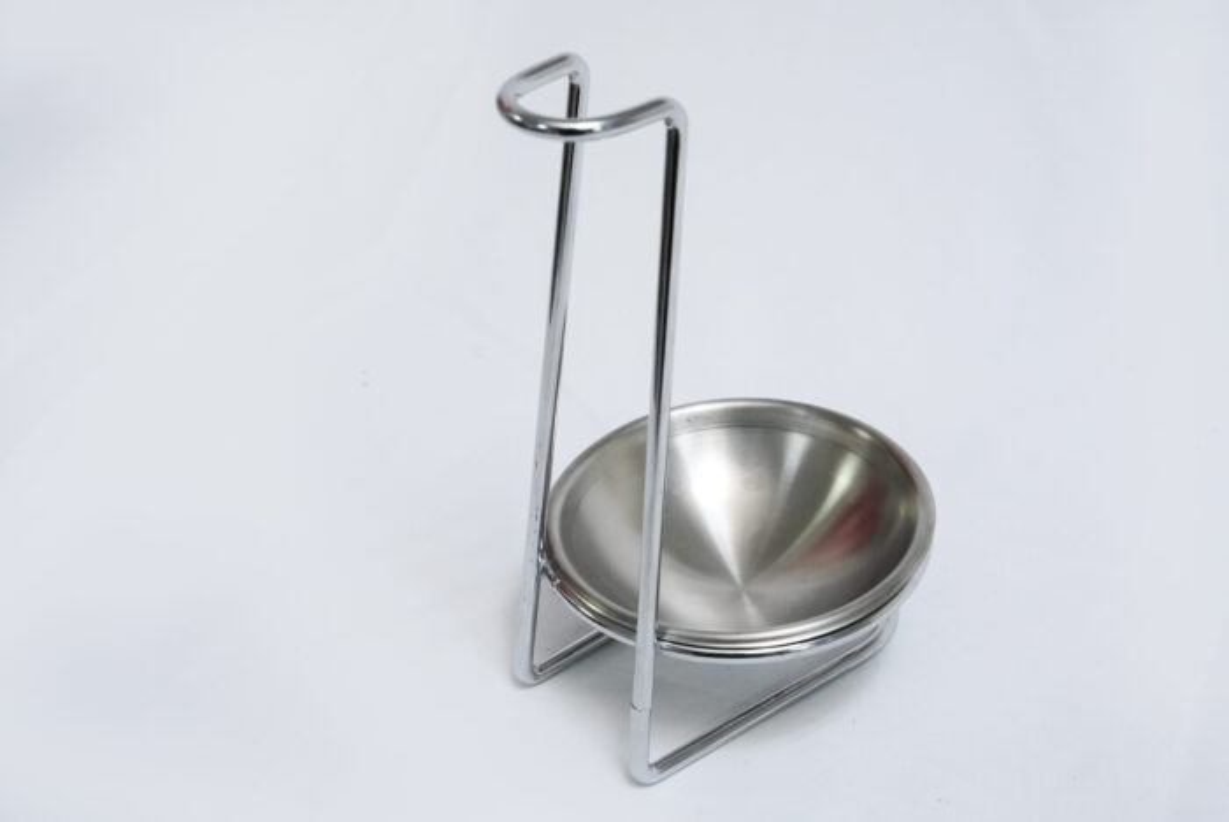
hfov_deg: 31.9
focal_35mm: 63
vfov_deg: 21.6
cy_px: 411
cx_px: 614
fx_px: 2152
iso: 6400
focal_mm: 63
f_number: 16
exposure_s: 1/160
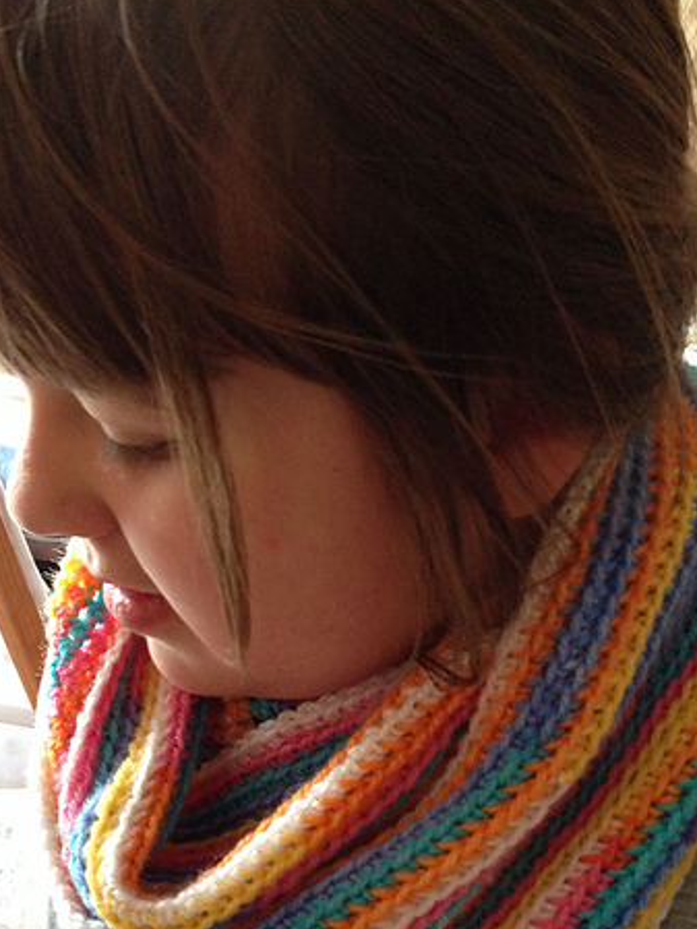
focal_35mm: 47
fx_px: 1261
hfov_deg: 30.9
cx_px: 383
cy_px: 652
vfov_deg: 39.7
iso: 320
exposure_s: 1/20
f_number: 2.4
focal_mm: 4.12
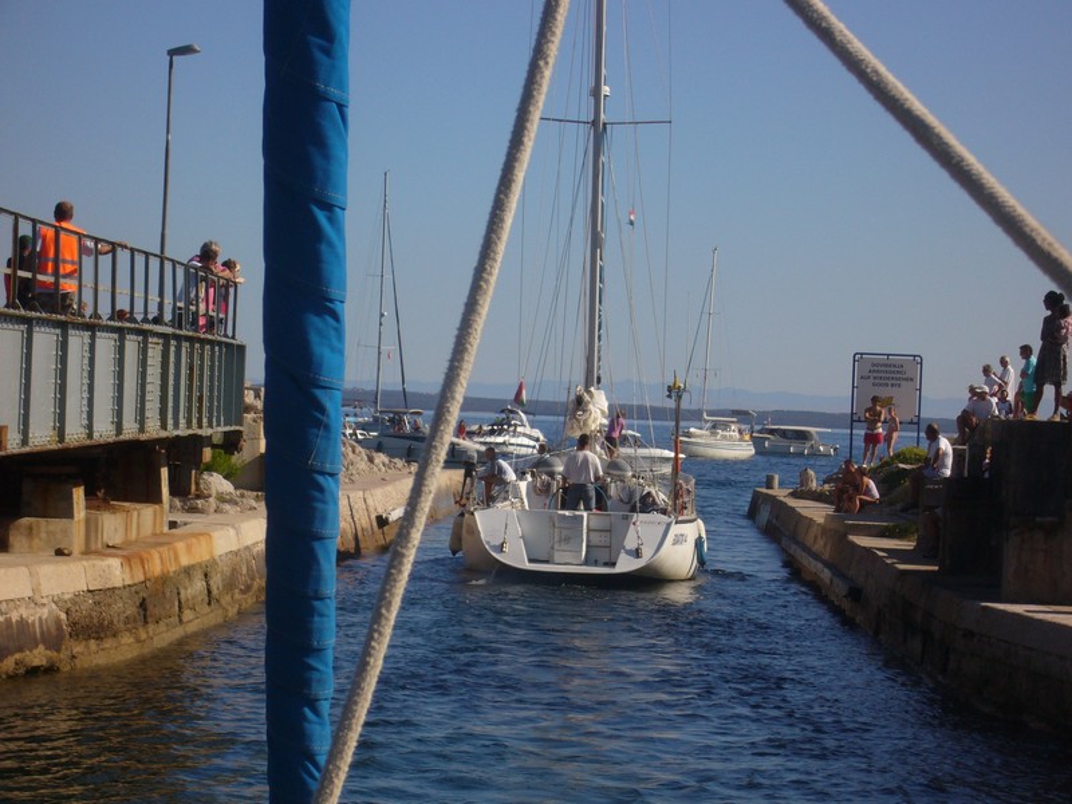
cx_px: 536
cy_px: 402
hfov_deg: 19.1
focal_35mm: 103
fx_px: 3190
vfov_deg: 14.4
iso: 80
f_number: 4.9
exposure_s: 1/640
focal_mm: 17
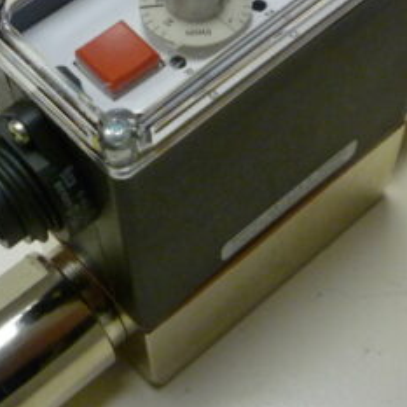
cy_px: 122
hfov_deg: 26.1
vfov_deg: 25.9
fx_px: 878
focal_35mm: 66
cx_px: 178
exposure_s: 1/30
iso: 320
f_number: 3.3
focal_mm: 5.2
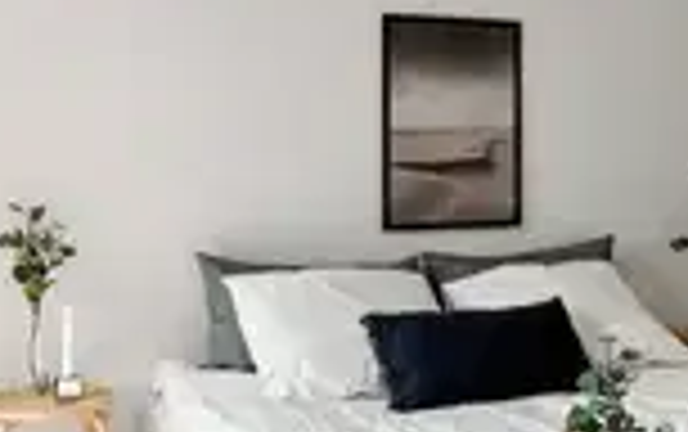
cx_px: 463
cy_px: 144
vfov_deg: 22.8
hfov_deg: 35.4
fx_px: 1064
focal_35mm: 57
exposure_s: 1/125
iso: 200
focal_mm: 13.5
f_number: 8
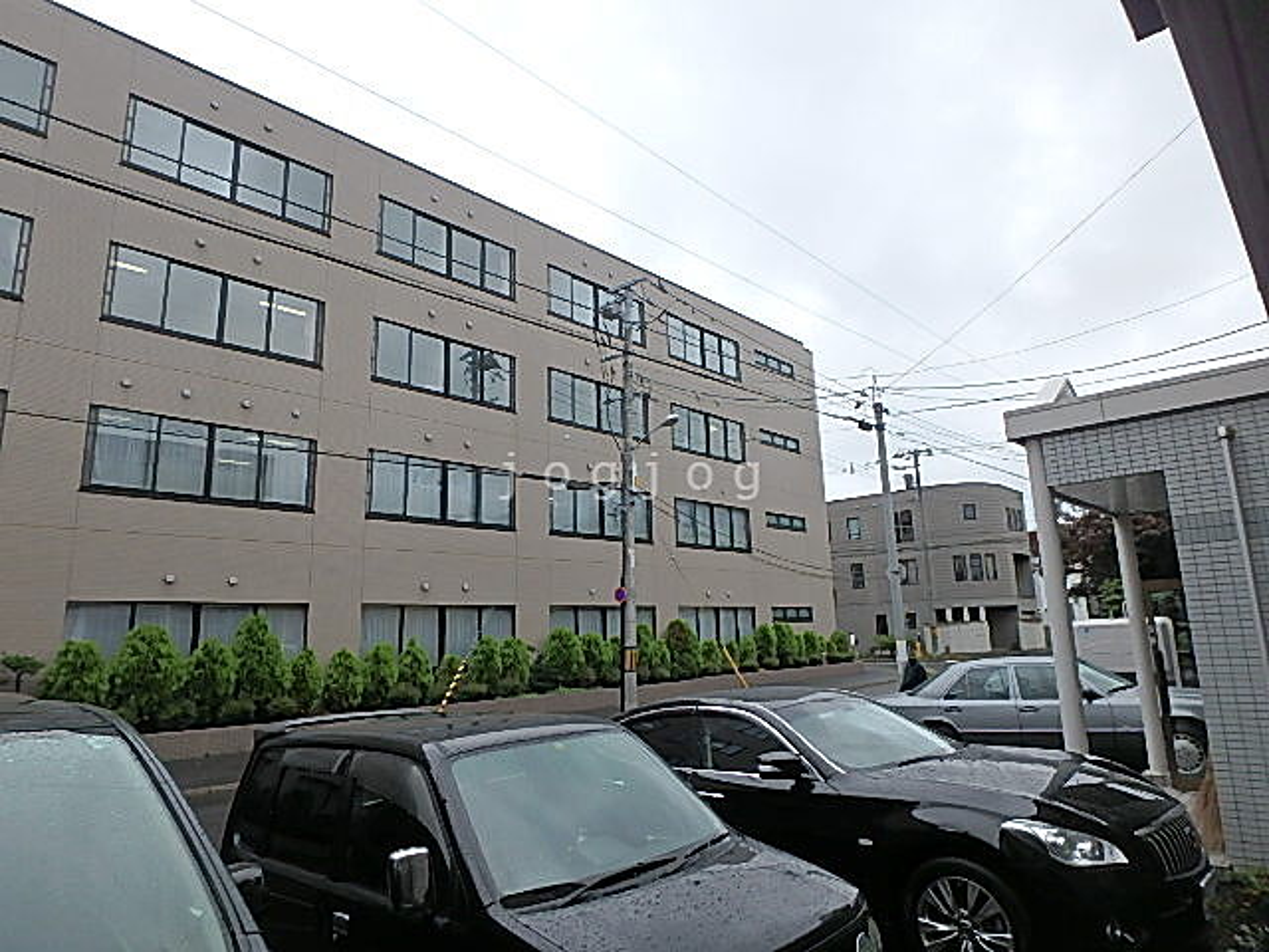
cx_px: 634
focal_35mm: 21
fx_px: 770
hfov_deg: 79.0
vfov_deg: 63.4
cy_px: 476
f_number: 3.5
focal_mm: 3.7
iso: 125
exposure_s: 1/400
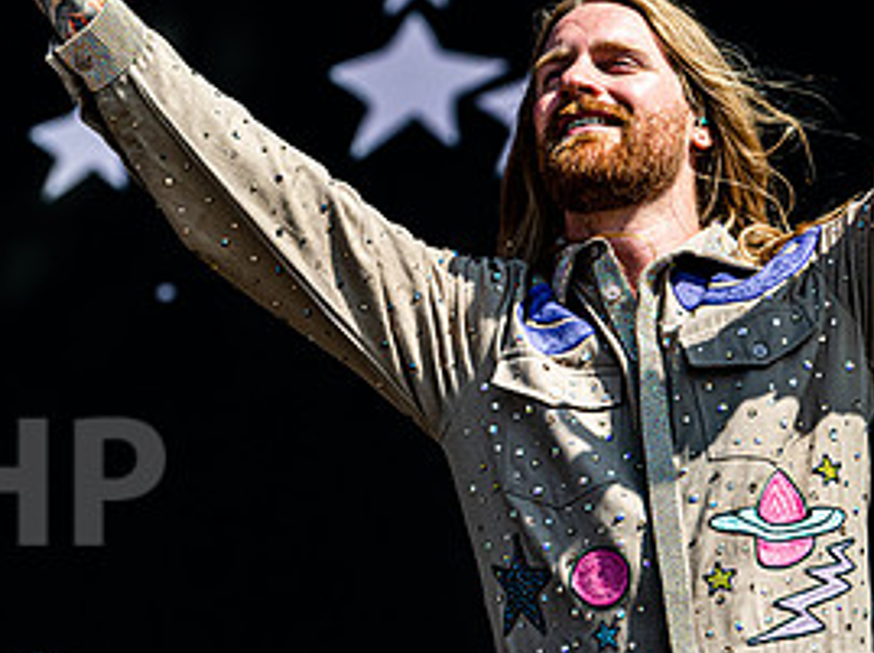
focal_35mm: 270
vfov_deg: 5.5
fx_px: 6808
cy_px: 132
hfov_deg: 7.3
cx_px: 611
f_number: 5
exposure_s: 1/2000
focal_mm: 130
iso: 200
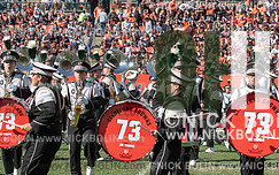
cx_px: 237
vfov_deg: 7.7
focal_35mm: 170
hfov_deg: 12.2
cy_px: 86
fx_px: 1293
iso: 400
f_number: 5
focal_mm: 70
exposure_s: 1/2000
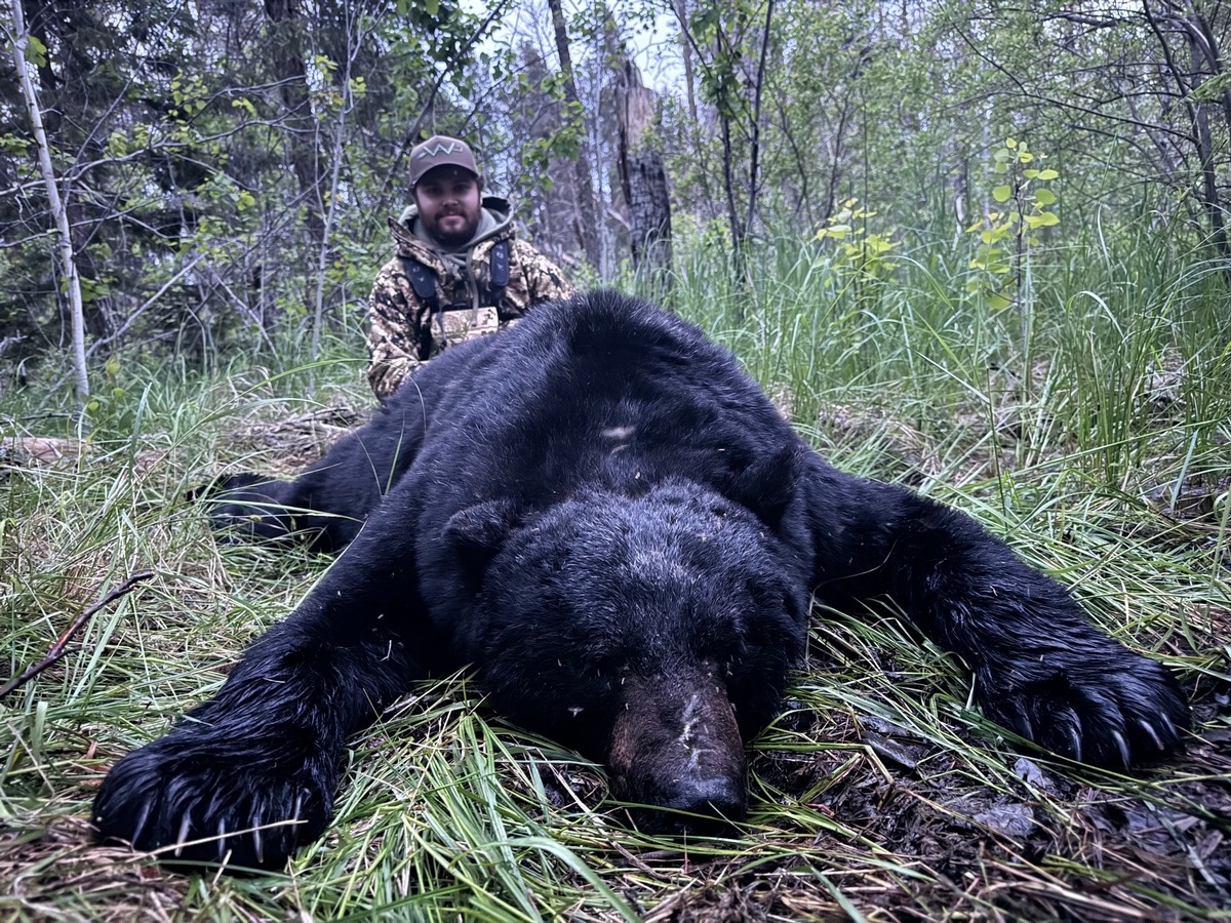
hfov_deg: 71.6
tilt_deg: -4.9
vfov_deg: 56.8
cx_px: 616
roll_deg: +7.3
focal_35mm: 24
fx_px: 853
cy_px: 462
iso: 2000
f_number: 1.78
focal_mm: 6.76
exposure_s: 1/15
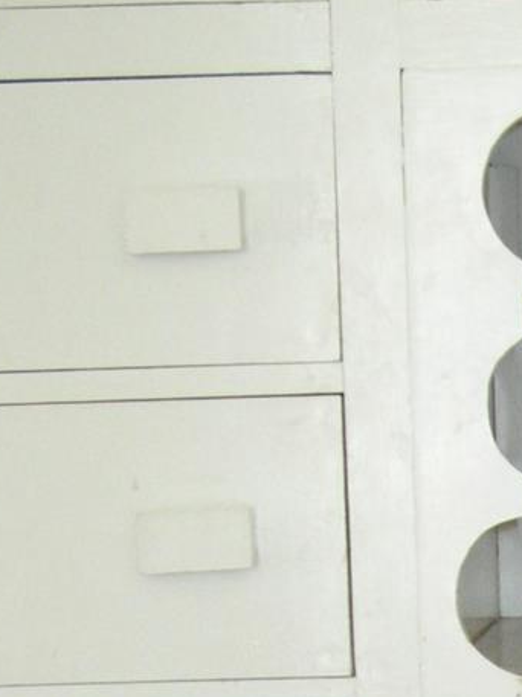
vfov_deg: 15.0
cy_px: 1084
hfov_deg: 11.7
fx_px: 2436
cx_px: 781
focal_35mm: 121
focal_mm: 6
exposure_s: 1/29.2
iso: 241
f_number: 2.7
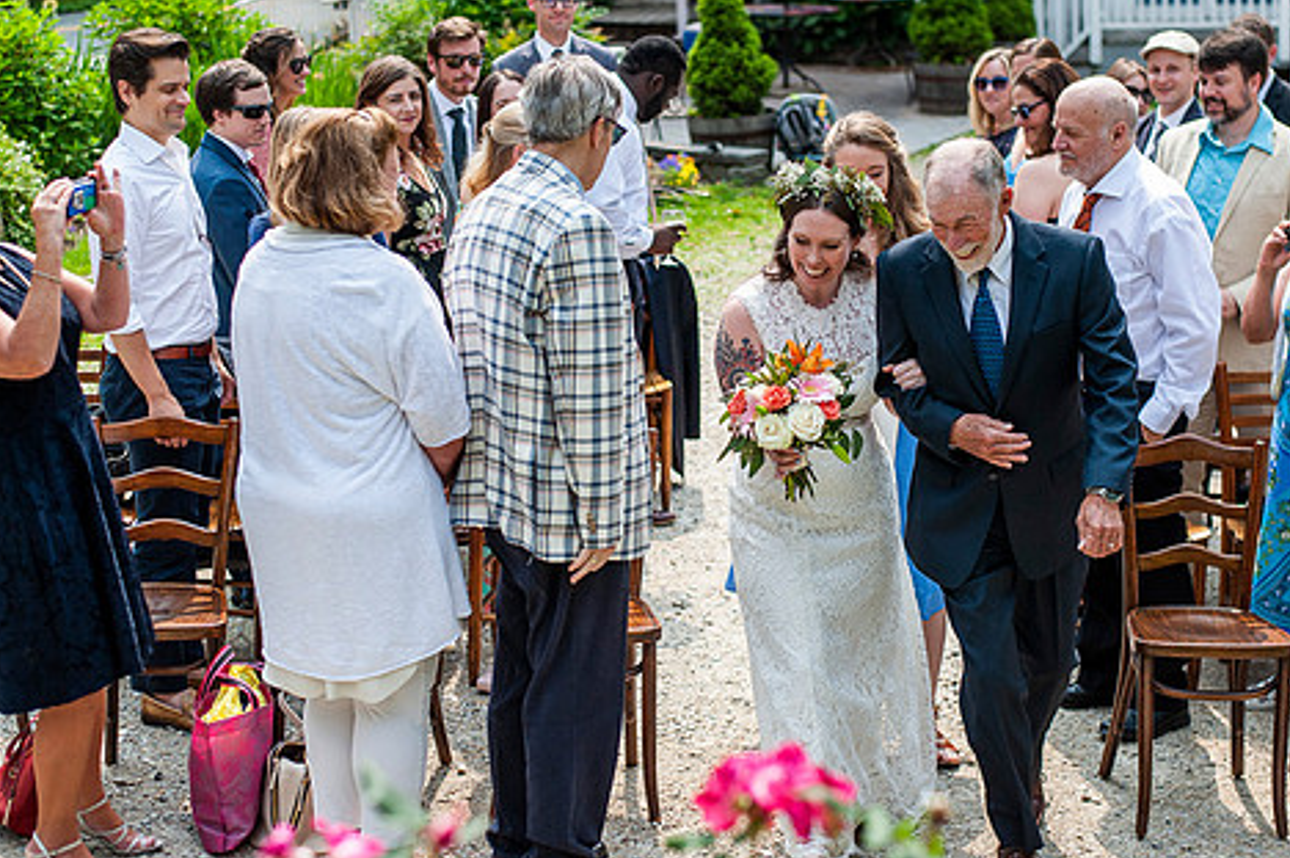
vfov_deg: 21.8
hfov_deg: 32.4
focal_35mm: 62
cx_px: 689
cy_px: 342
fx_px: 2219
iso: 320
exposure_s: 1/3200
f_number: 2.8
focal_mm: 50
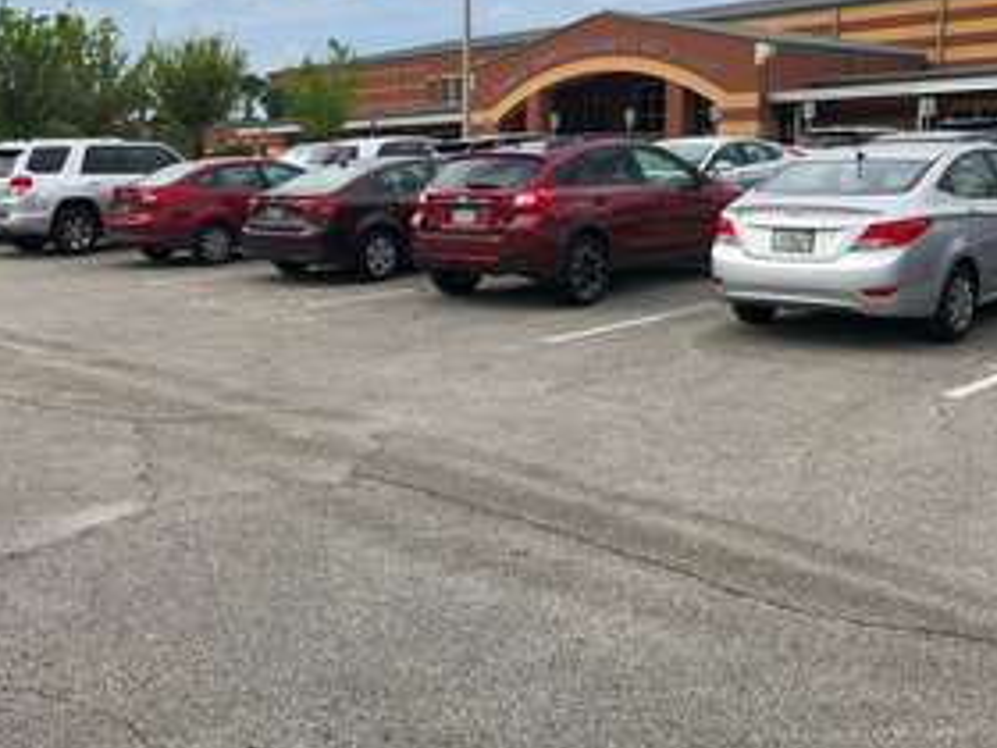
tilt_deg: -6.0
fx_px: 1152
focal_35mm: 40
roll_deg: +0.6
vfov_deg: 35.9
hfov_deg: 45.8
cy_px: 313
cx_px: 299
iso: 20
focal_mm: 4
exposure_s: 1/2183
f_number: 1.8
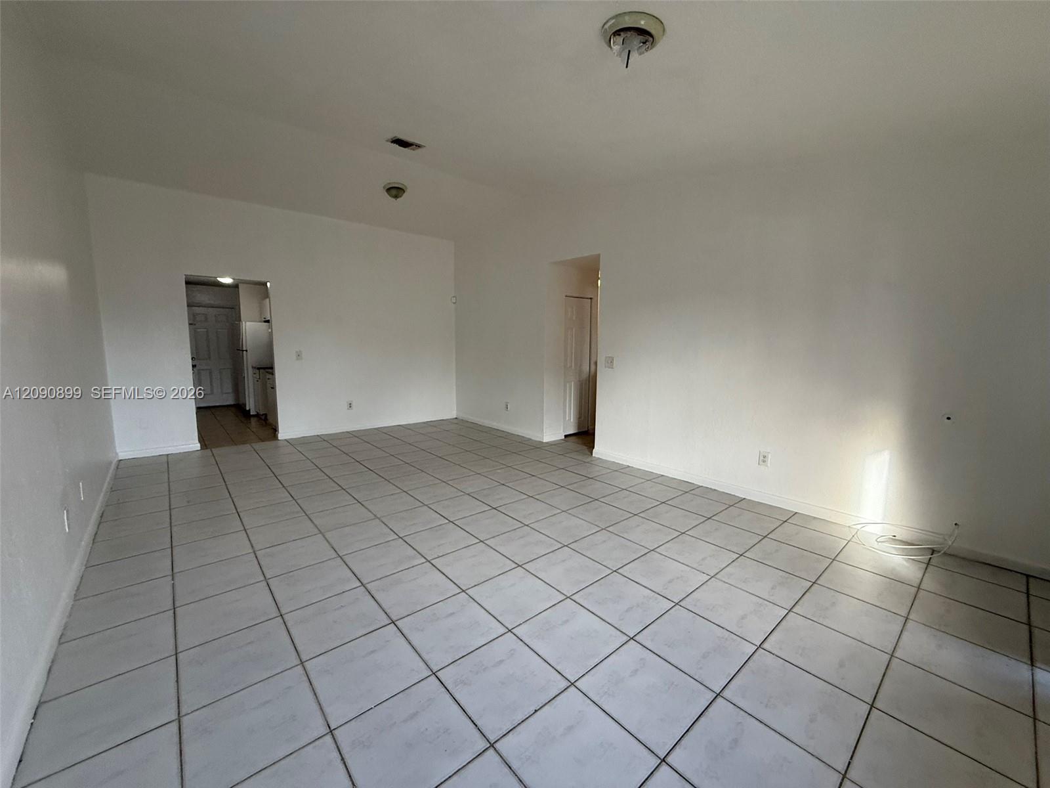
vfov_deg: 85.7
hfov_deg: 102.1
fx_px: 425
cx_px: 525
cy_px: 394
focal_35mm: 14
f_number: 2.2
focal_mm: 2.22
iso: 250
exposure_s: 1/120
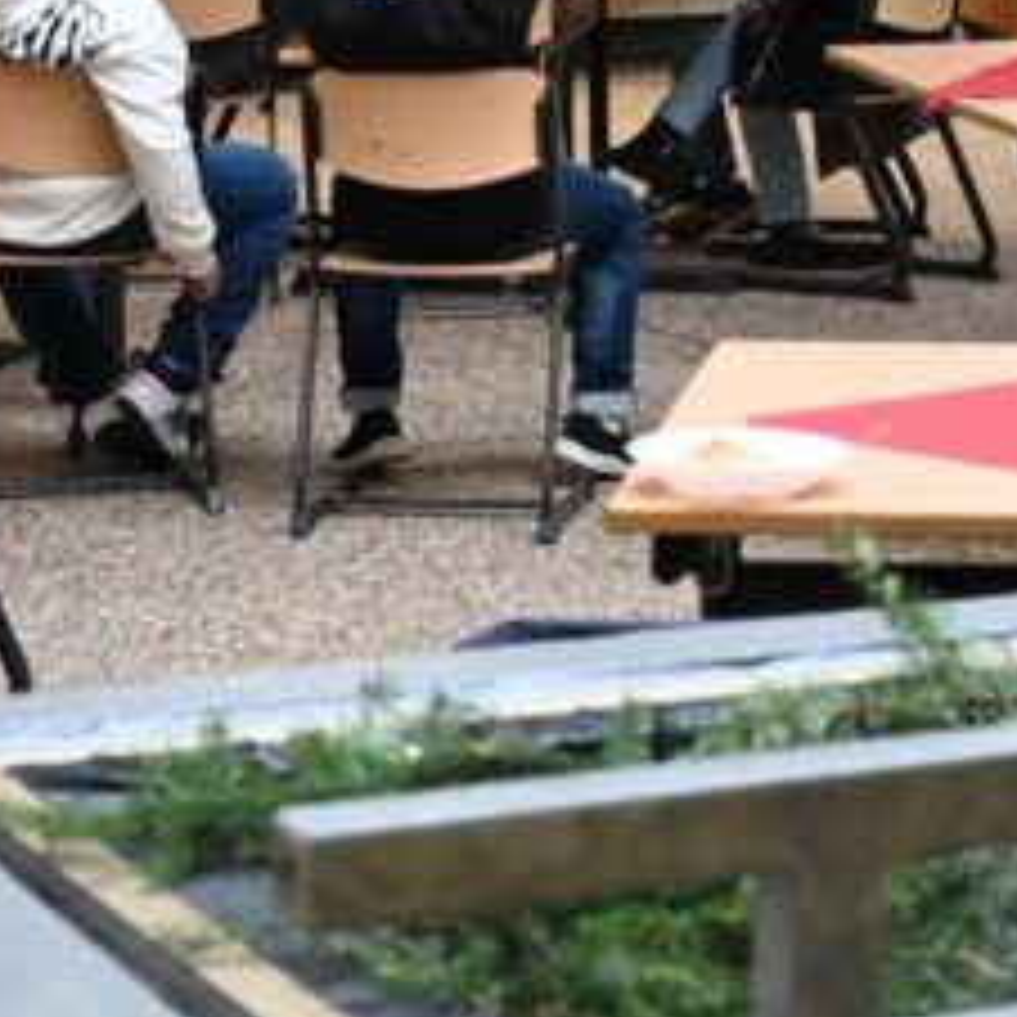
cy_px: 34
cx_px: 747
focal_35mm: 150
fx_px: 4986
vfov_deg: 11.5
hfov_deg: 11.6
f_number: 4.5
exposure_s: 1/40
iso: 1250
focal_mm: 26
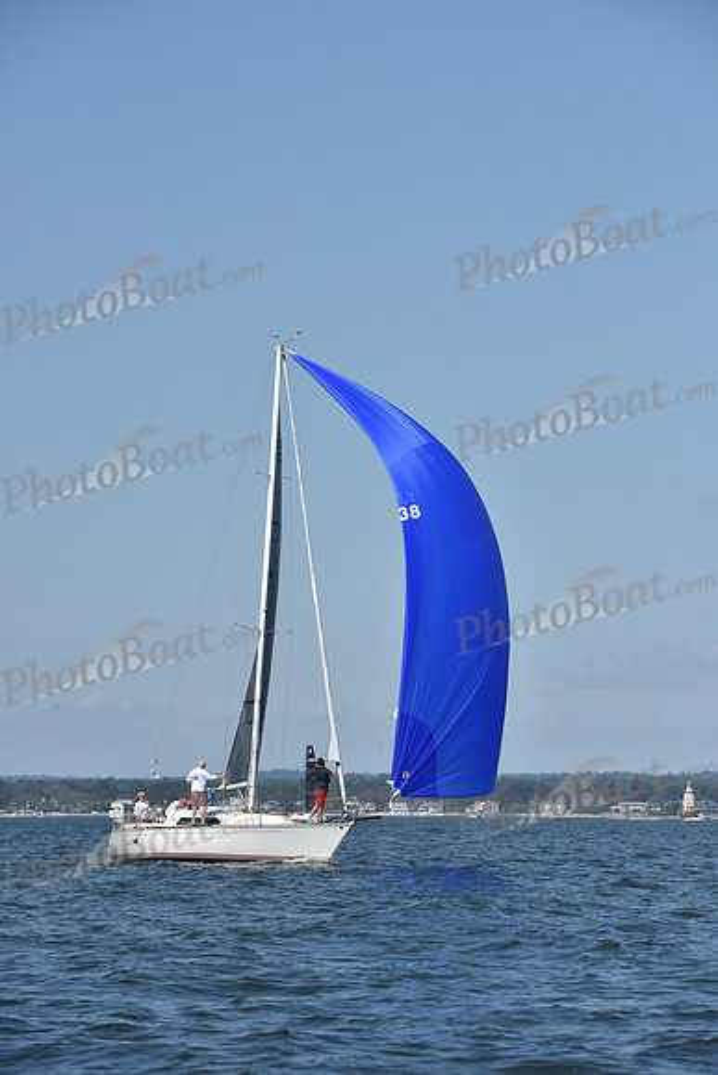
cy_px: 538
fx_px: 4634
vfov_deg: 13.2
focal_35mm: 155
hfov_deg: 8.9
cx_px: 359
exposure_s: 1/1250
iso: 320
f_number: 10
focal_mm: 155
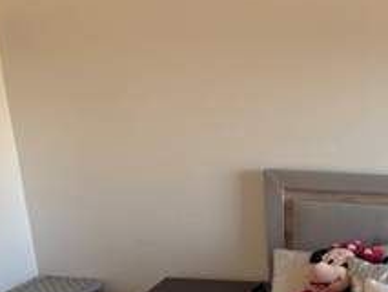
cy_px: 261
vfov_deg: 26.2
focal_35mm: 54
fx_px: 606
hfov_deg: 31.7
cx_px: 419
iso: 160
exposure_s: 1/120
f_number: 1.78
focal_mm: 6.76
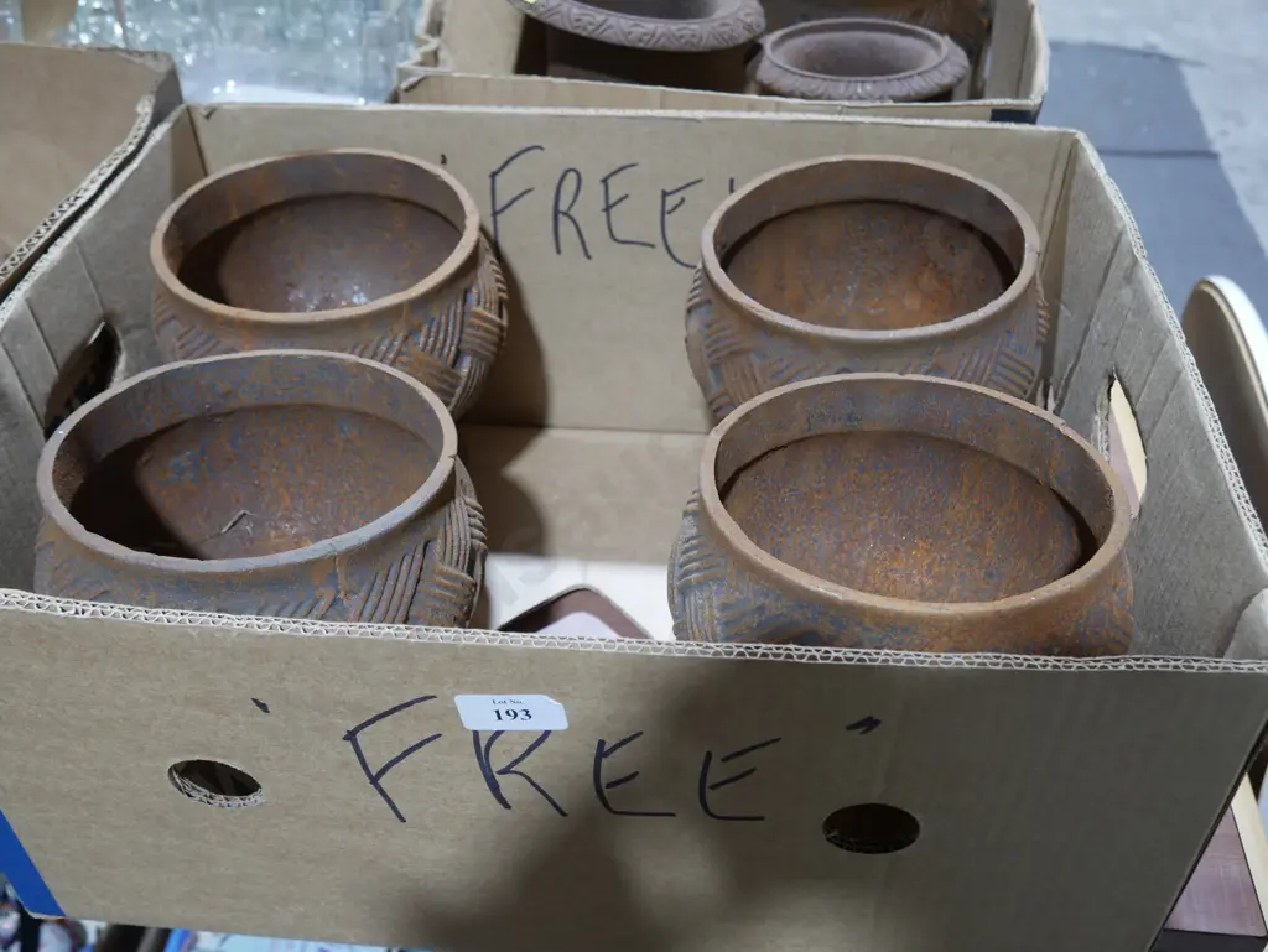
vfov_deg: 41.8
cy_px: 476
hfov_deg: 53.9
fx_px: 1246
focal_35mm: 34
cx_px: 634
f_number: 4
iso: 400
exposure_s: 1/60
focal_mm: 17
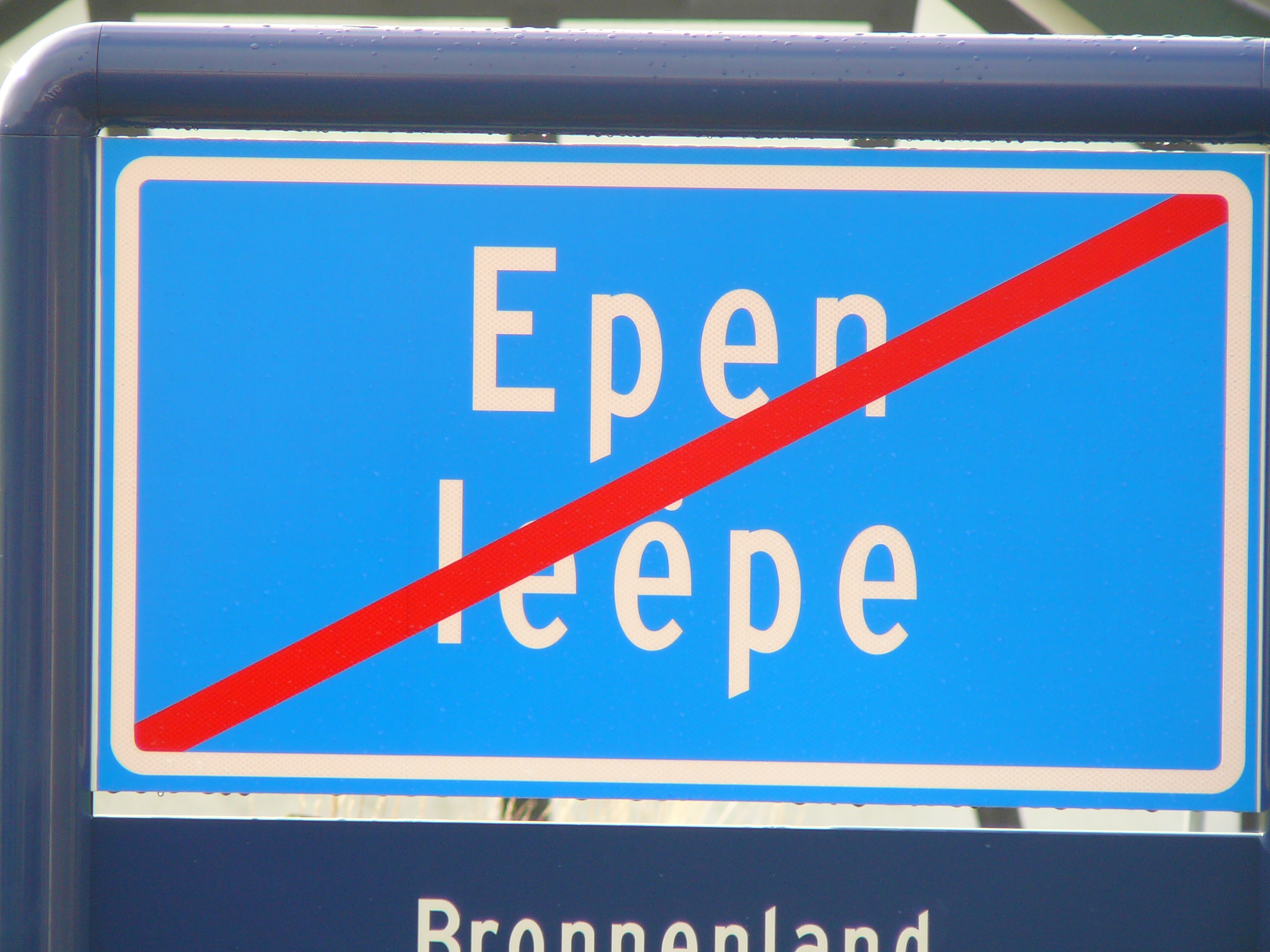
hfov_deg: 5.9
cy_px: 476
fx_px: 12327
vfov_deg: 4.4
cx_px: 635
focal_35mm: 336
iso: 80
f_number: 4.2
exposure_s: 1/160
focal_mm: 49.9
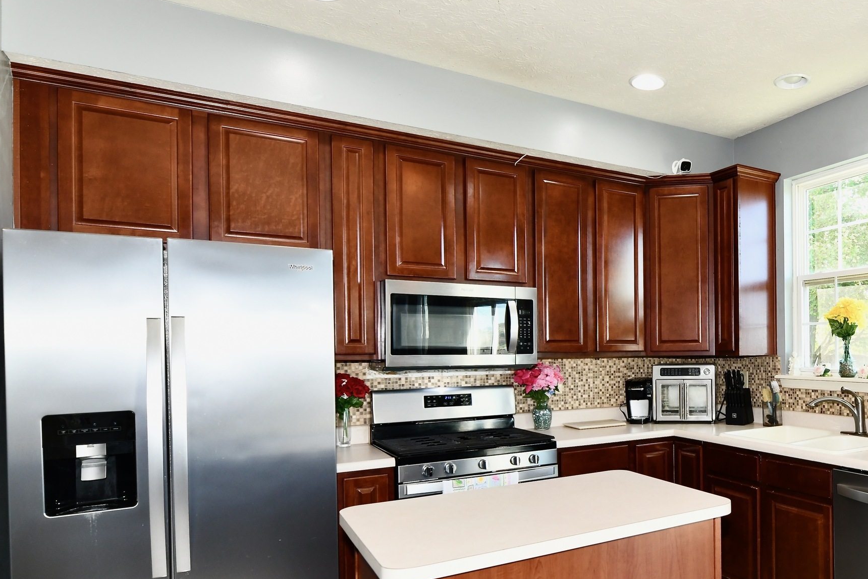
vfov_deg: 50.7
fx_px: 603
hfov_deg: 66.0
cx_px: 674
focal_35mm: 25
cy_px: 365
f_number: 6.3
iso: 640
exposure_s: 1/60
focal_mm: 14
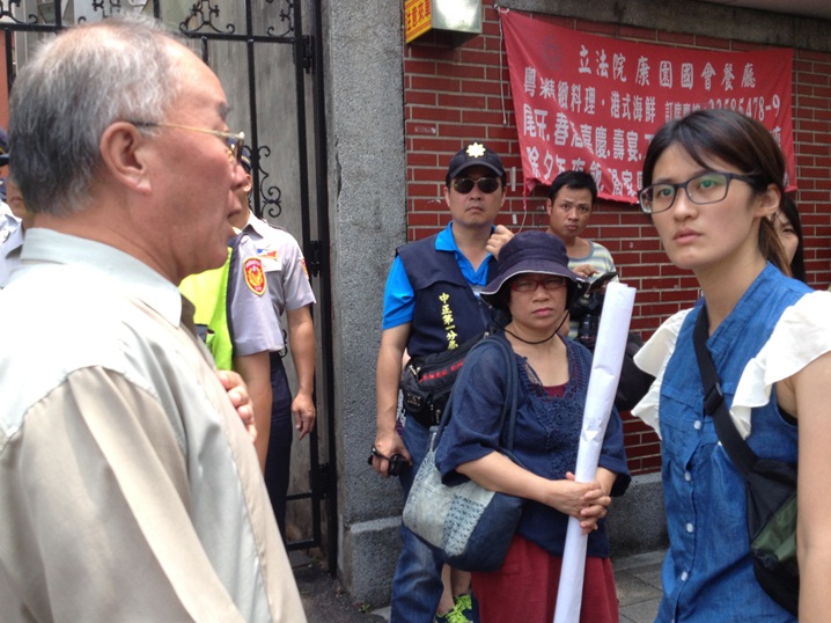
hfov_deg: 47.9
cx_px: 417
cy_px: 324
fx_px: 936
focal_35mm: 39
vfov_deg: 36.8
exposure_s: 1/317
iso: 50
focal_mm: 4.28
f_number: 2.4
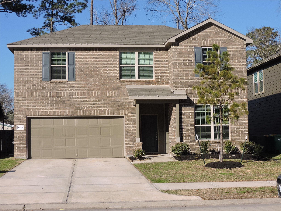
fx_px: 487
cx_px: 140
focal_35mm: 60
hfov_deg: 32.2
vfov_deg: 24.4
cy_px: 106
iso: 100
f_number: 3.7
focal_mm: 10.7
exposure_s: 1/1000
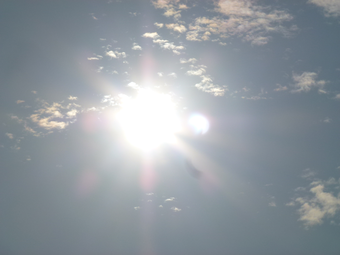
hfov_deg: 11.8
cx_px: 170
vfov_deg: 8.8
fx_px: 1650
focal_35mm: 168
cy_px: 128
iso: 100
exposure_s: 1/4000
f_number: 6.3
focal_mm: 30.1
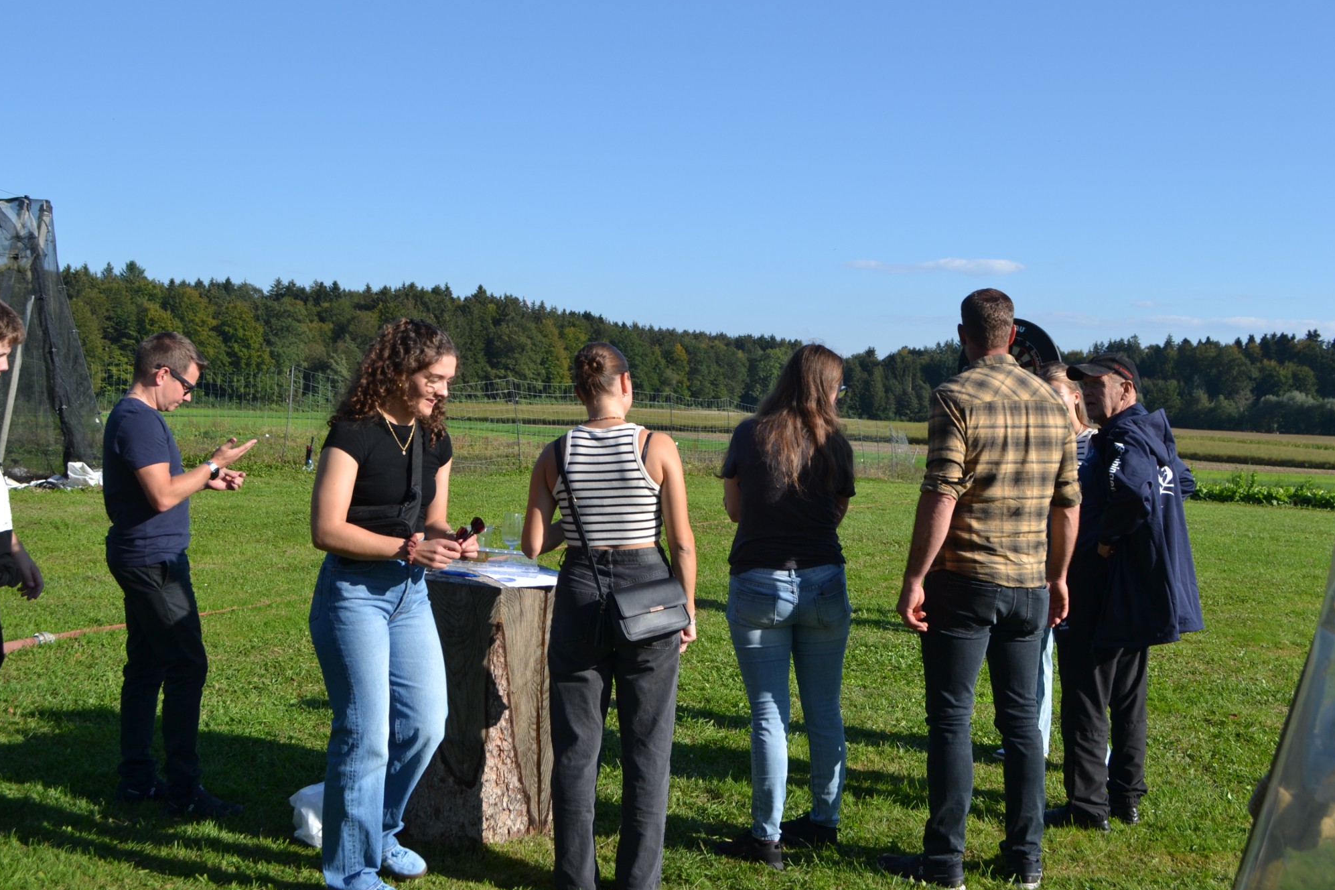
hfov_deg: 51.9
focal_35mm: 37
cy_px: 440
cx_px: 679
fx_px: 1372
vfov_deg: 35.9
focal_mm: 24
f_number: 7.1
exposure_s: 1/200
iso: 100
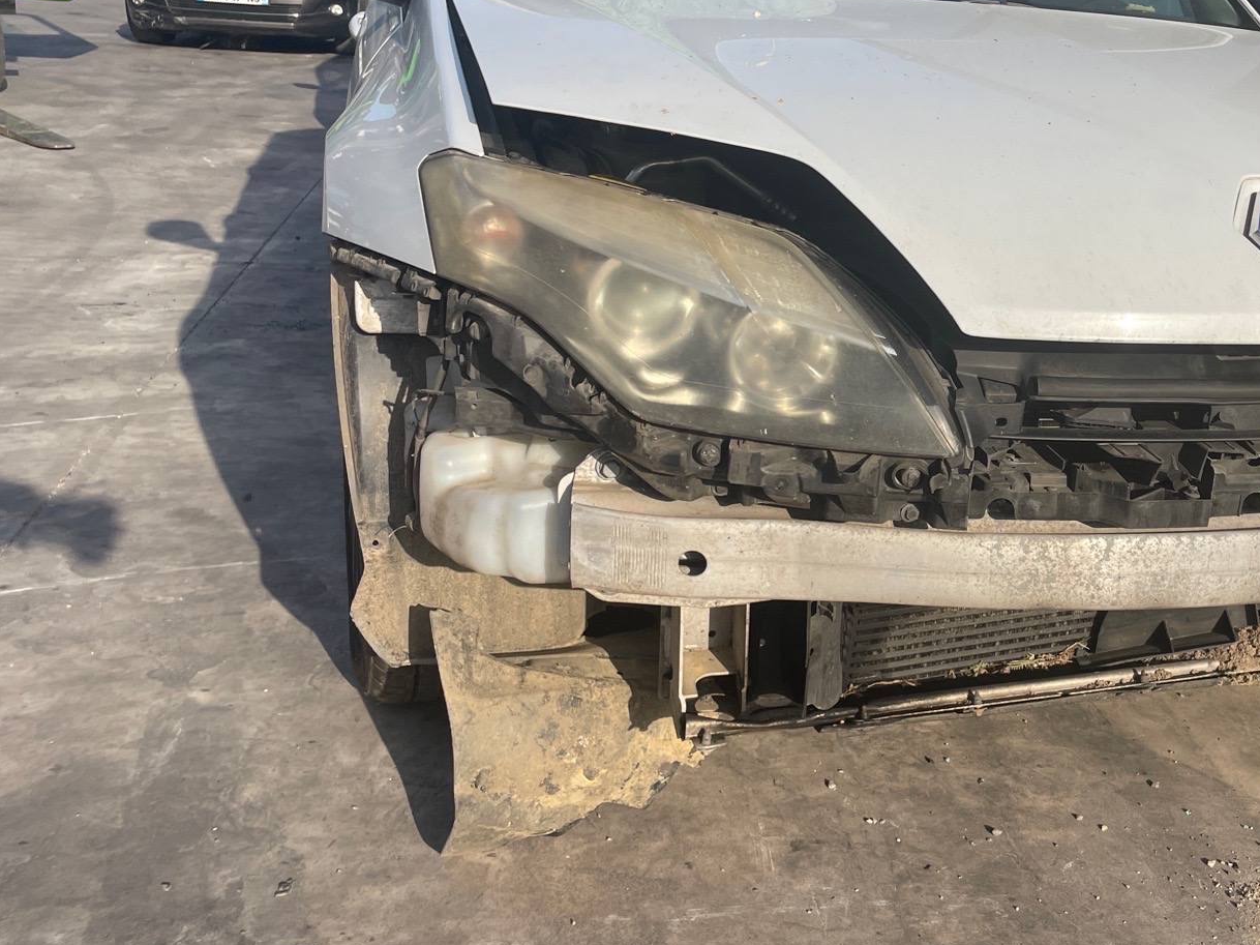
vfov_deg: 35.0
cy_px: 371
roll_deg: -2.6
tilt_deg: -14.4
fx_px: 1492
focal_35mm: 41
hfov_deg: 44.0
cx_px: 976
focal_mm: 4.2
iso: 32
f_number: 1.6
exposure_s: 1/2618
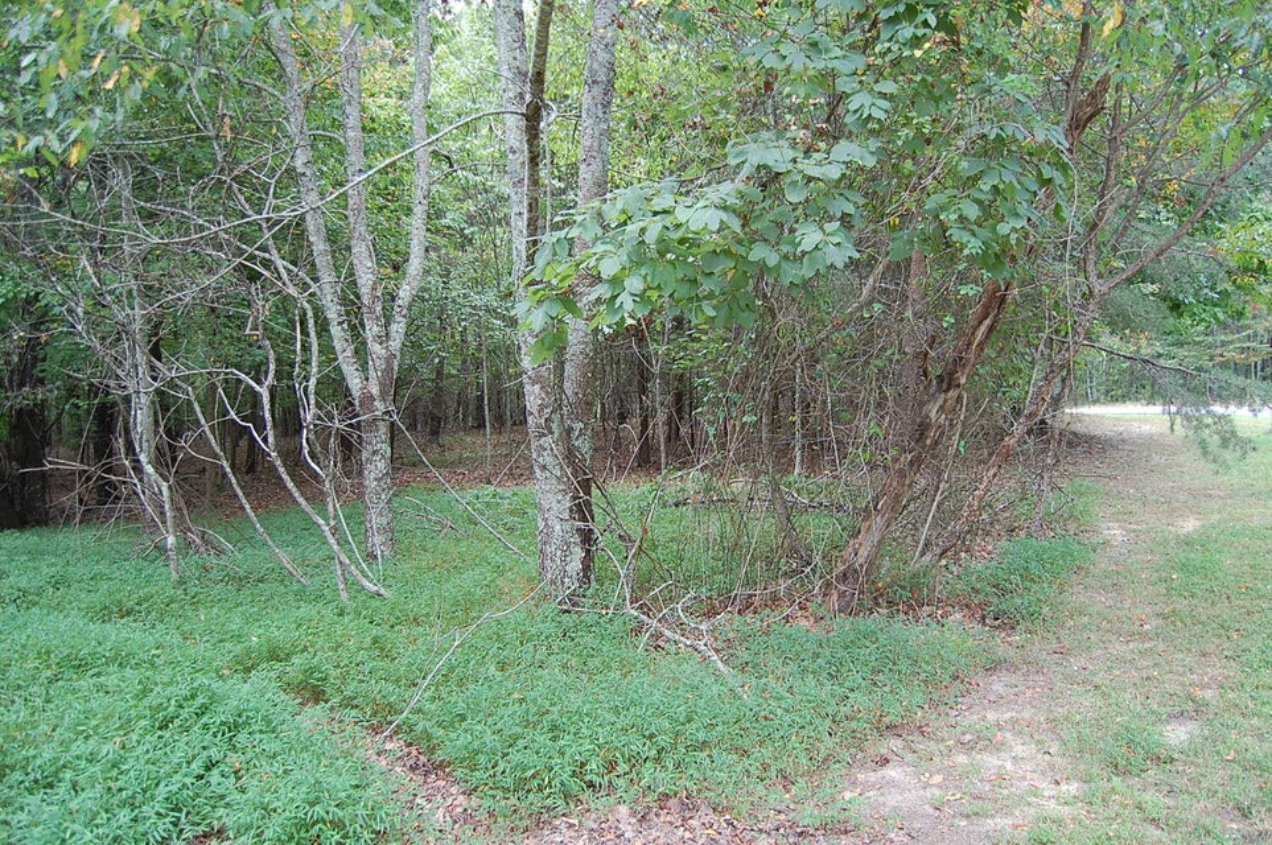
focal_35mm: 27
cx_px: 636
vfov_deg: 47.8
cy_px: 422
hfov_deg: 67.4
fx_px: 953
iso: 200
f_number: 3.5
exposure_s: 1/50
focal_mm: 18
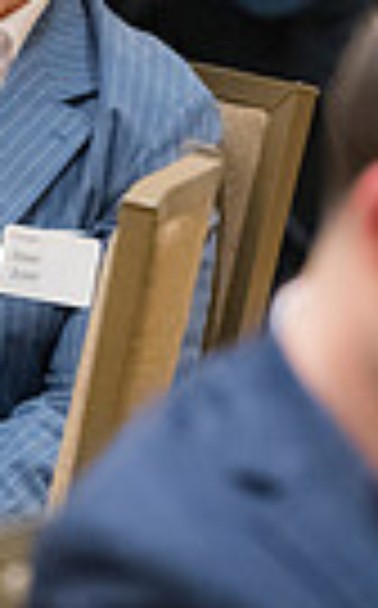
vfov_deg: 3.5
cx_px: -22
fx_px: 9839
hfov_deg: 2.2
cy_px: -32
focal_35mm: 595
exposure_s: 1/160
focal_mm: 175
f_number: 2.8
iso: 6400
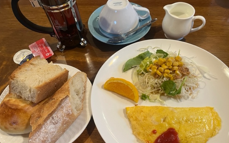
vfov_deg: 44.5
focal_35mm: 28
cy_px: 80
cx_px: 114
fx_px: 175
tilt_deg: -57.9
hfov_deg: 66.5
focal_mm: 5.1
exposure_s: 1/60
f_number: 1.6
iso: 200
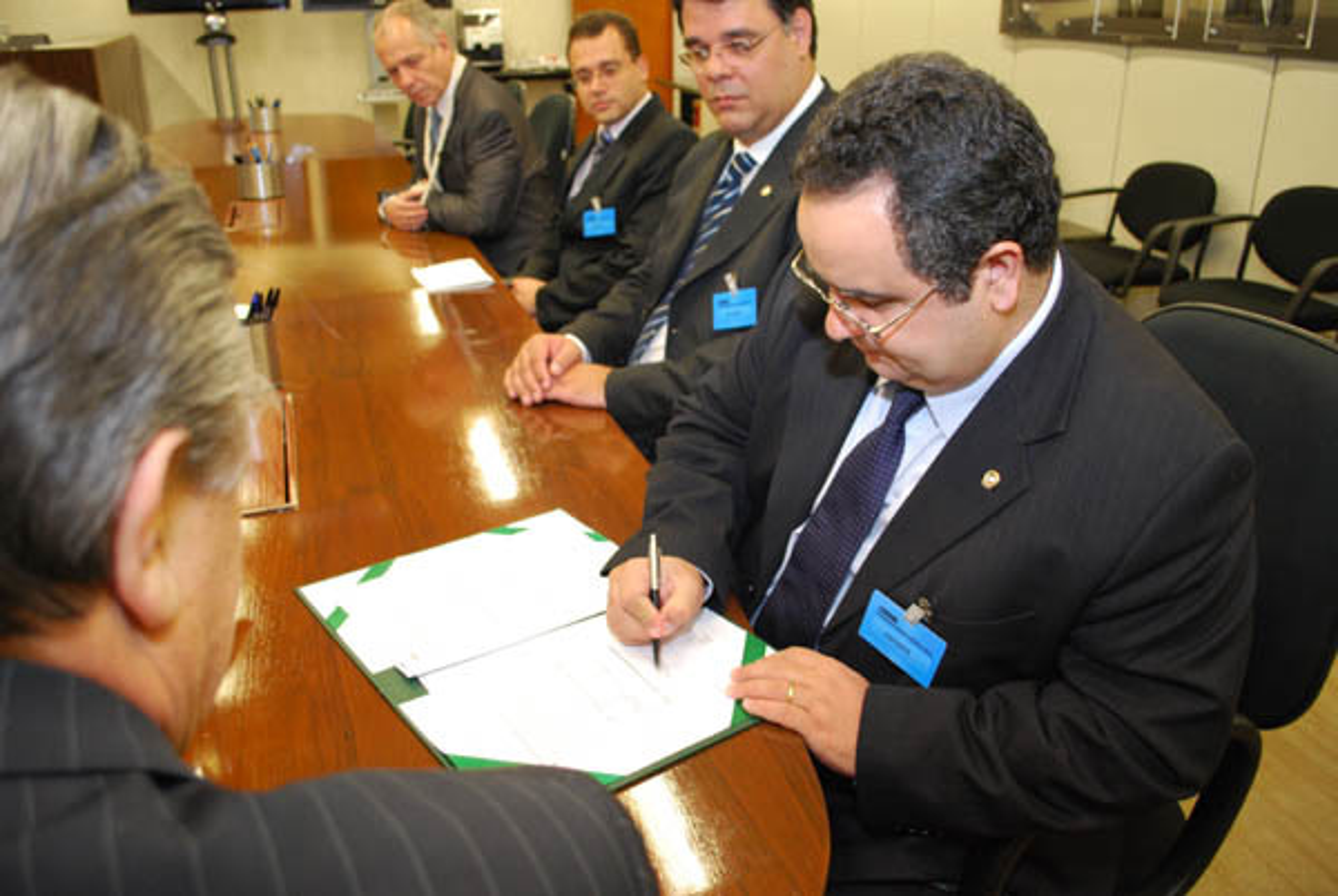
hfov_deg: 61.9
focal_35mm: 30
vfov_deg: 43.7
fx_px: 1117
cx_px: 669
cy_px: 448
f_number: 4.5
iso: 800
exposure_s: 1/40
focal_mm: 20
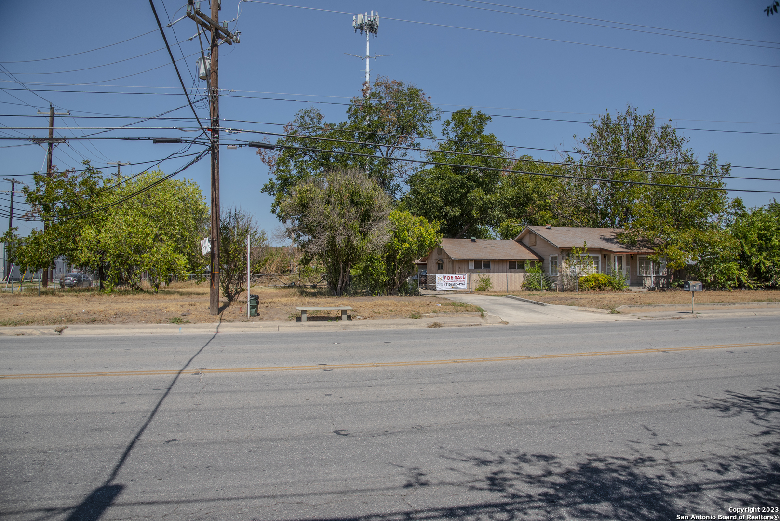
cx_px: 390
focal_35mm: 24
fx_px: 520
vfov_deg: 53.2
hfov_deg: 73.7
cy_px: 260
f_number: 6.7
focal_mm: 24
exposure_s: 1/2000
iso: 320
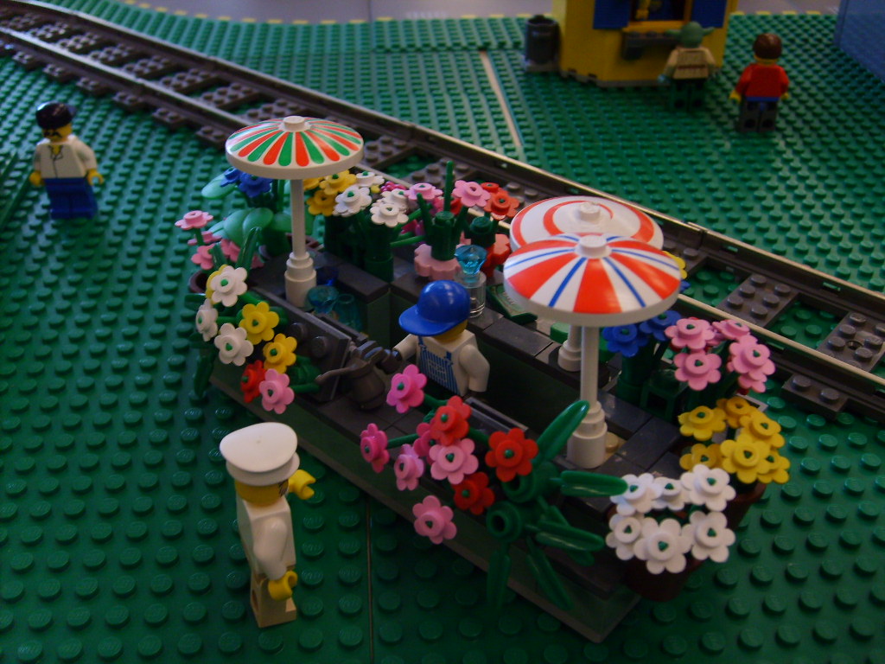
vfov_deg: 40.7
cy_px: 332
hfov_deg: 52.6
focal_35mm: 35
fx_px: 895
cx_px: 442
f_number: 2.8
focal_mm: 5.8
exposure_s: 1/30
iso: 100
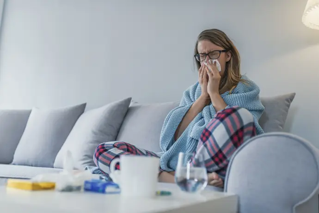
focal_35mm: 35
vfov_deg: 37.9
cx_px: 160
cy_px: 106
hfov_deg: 54.4
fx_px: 310
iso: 100
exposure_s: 1/125
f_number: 2
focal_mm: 35
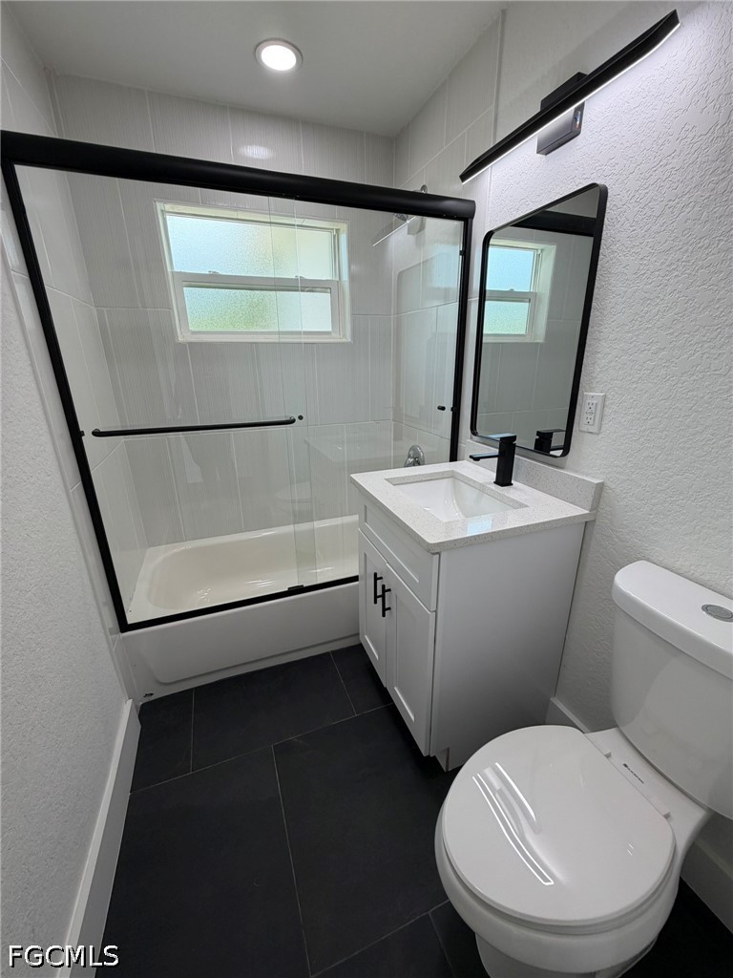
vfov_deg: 102.1
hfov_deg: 85.7
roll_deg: +0.1
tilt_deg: -17.9
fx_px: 395
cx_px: 366
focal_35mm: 14
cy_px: 489
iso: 80
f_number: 2.2
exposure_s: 1/120
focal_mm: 2.22
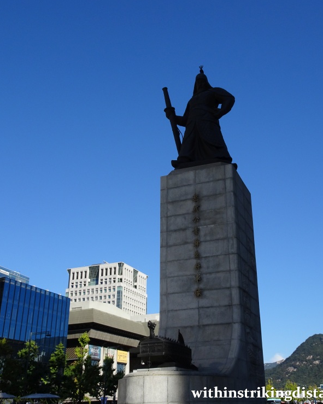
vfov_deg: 49.1
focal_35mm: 37
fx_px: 442
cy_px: 202
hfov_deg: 39.9
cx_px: 198
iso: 80
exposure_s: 1/800
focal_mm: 4.75
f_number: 3.5
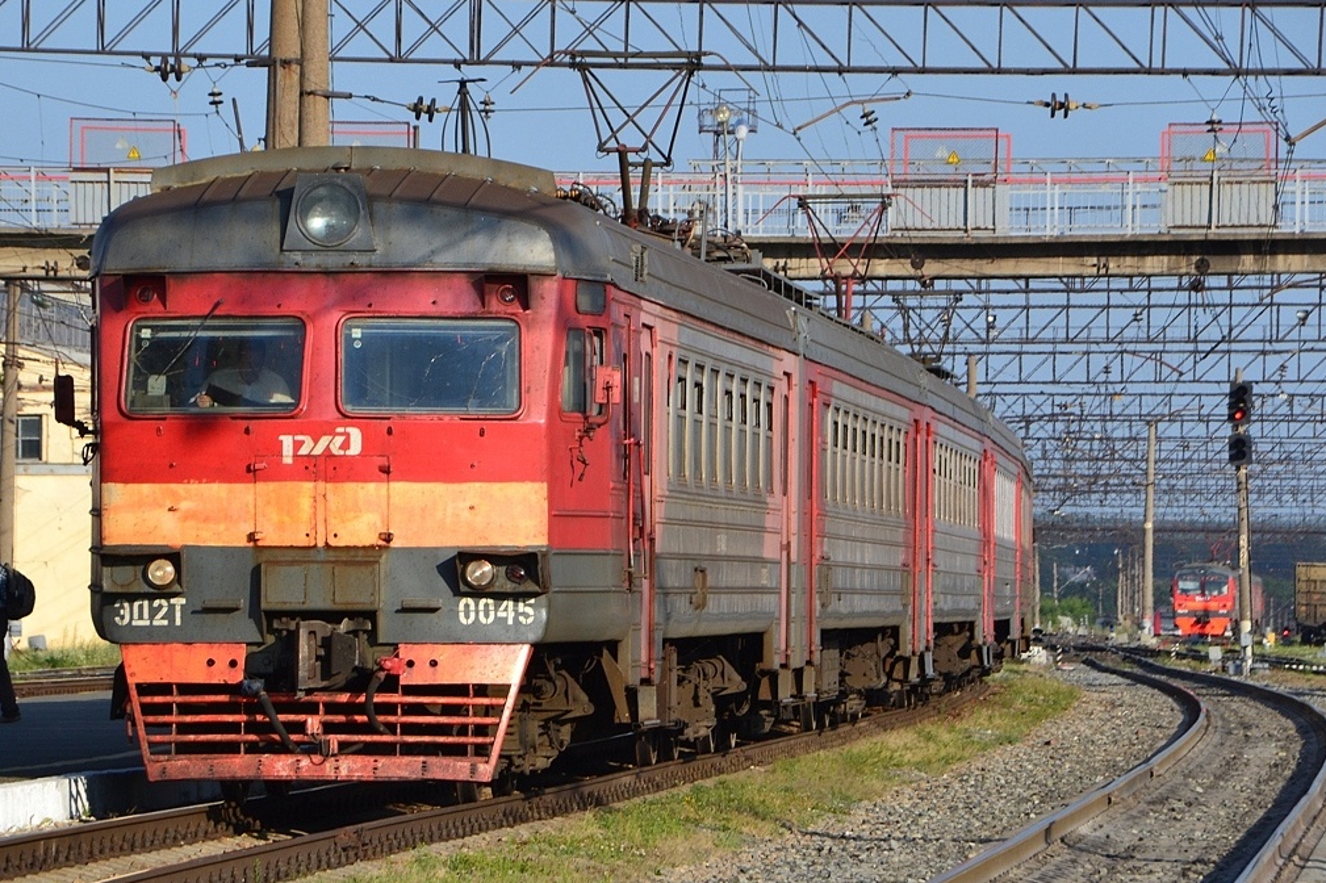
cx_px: 553
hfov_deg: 7.4
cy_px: 420
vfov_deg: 5.0
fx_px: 10184
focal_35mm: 277
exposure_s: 1/400
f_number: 11
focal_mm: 155
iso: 400
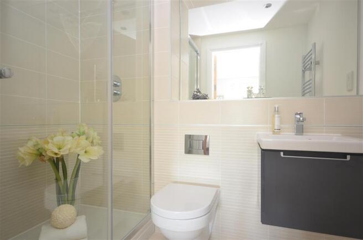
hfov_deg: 81.3
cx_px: 182
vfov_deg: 59.2
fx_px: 211
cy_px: 120
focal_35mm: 21
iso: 200
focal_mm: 14
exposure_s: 1/5
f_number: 4.8
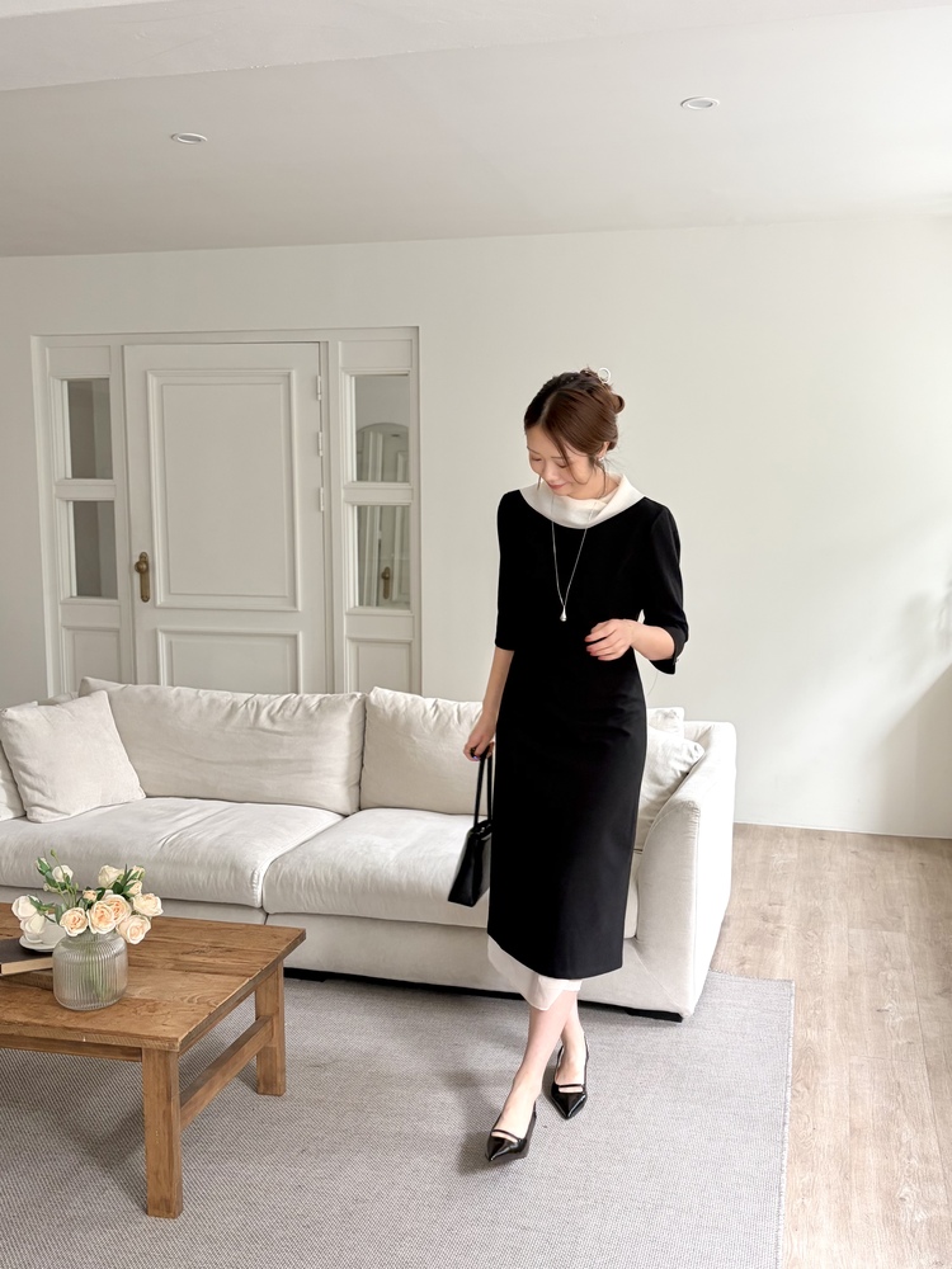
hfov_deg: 53.1
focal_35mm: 26
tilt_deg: -7.6
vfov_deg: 67.3
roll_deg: -0.8
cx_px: 476
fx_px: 953
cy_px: 634
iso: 125
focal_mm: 5.96
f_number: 1.6
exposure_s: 1/78
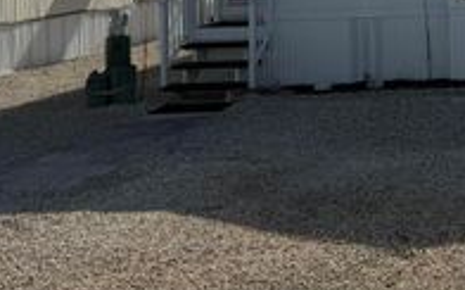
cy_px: -103
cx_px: 531
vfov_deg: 18.4
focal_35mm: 65
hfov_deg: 28.2
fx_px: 823
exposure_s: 1/17544
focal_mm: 6.76
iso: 100
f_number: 1.78
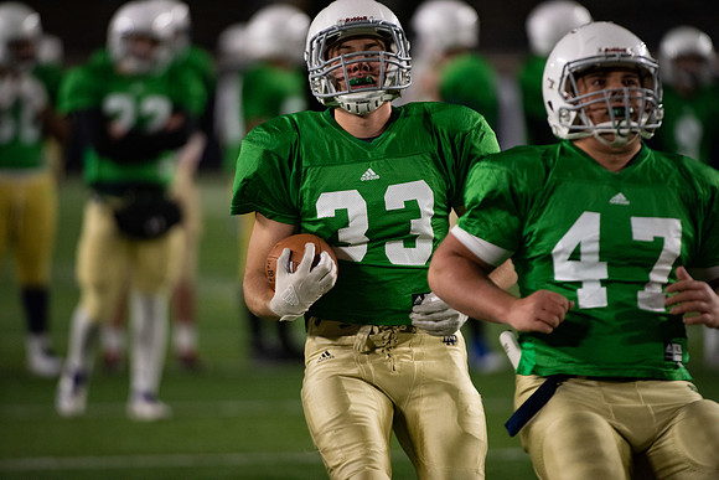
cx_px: 360
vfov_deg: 3.4
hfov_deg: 5.2
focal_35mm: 400
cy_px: 240
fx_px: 7990
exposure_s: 1/500
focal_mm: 400
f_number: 4
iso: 3600
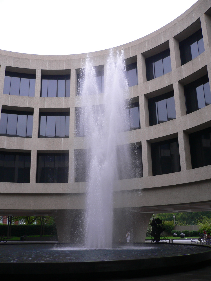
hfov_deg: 40.7
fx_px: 284
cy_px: 140
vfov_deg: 52.6
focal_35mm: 35
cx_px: 106
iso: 80
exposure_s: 1/250
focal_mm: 5.8
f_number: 2.8
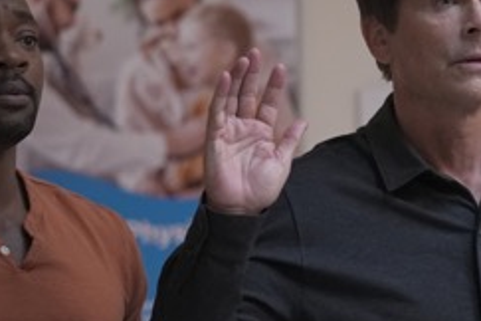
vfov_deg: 5.7
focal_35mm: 239
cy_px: 170
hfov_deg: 8.6
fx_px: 3193
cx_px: 408
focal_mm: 116
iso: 6400
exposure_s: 1/200
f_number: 2.8
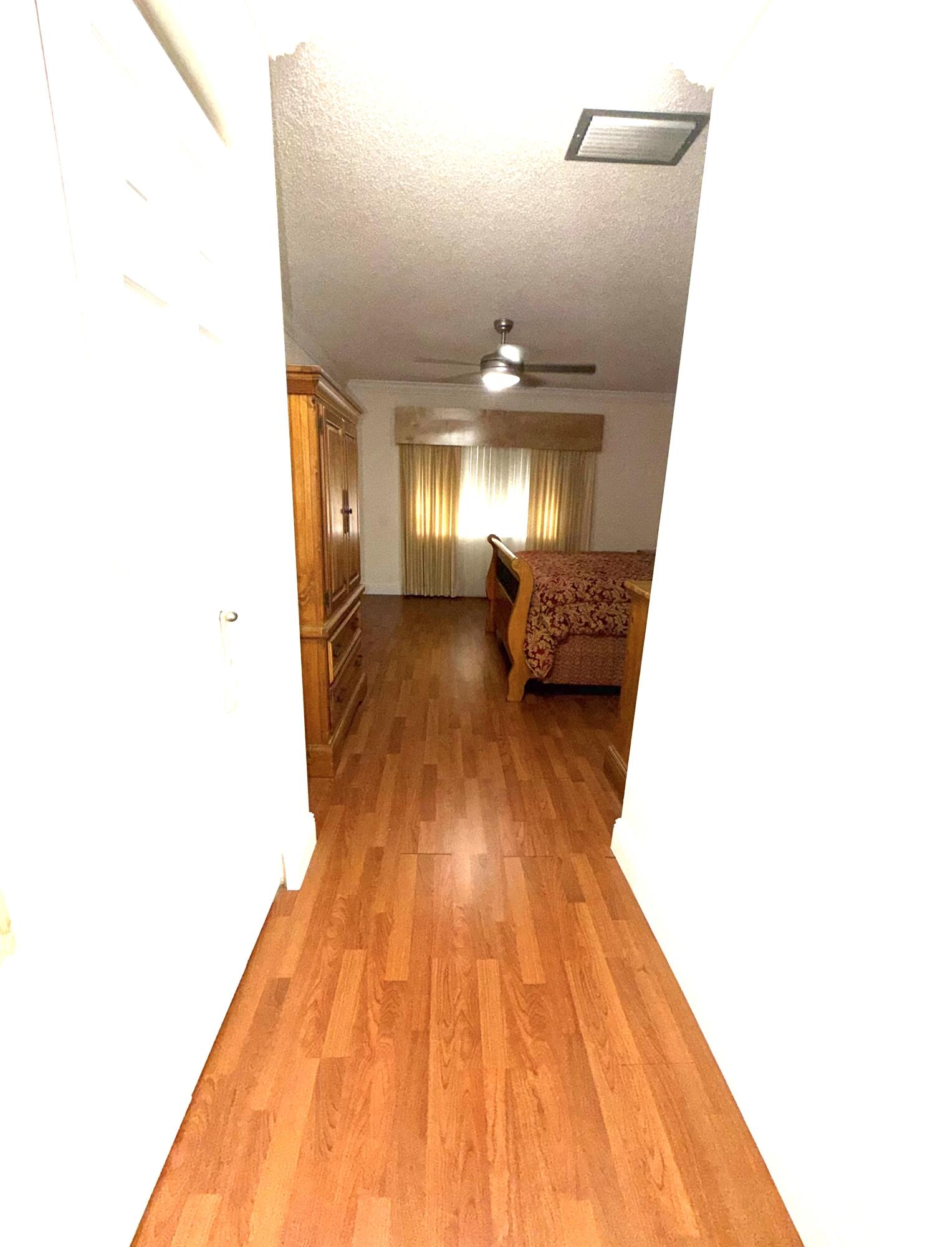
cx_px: 468
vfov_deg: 102.1
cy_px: 624
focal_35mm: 14
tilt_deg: -15.3
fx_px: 504
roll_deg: -1.0
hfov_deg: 85.7
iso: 64
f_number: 2.2
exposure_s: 1/60
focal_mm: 2.22
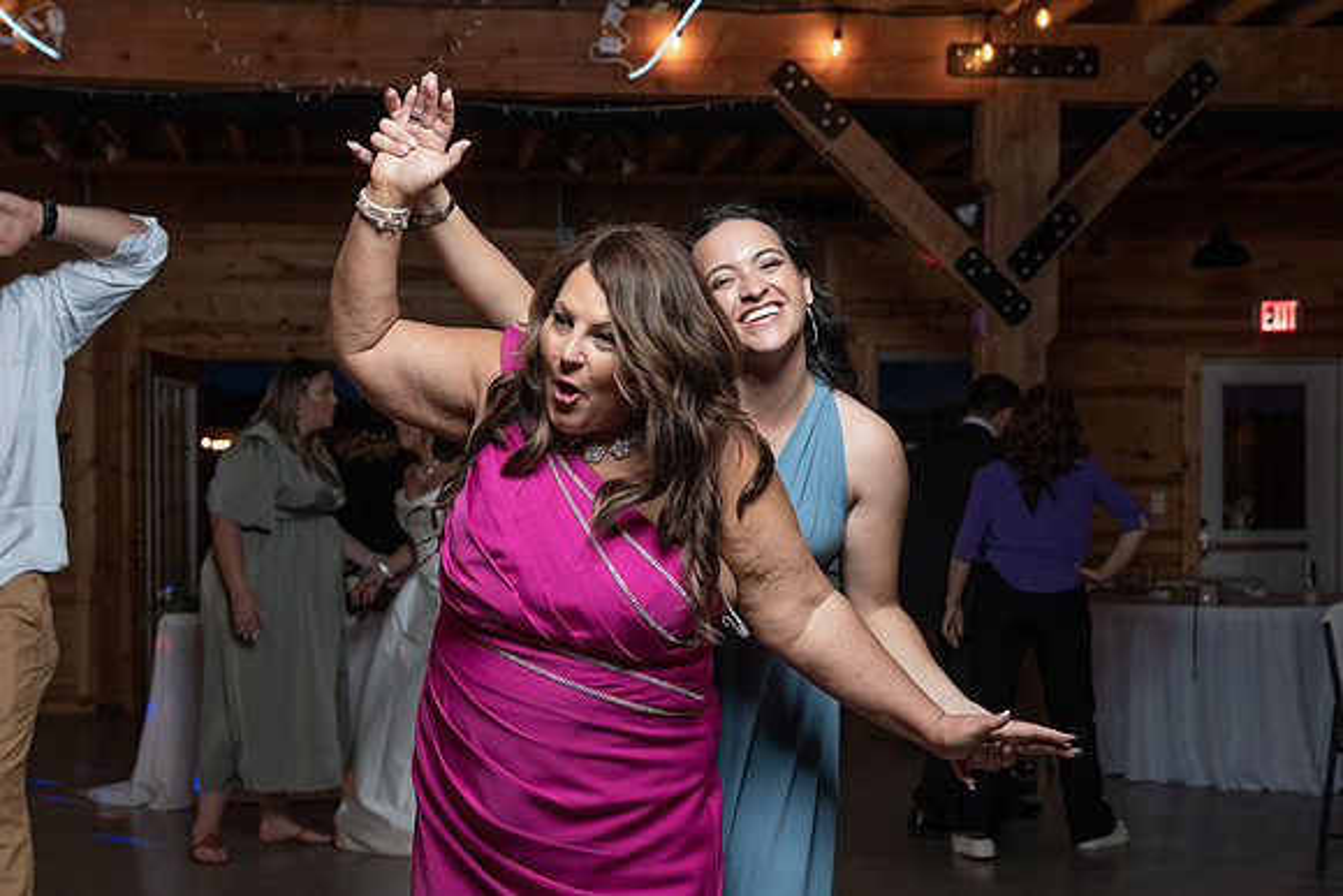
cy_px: 536
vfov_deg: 26.6
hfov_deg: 39.1
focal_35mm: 51
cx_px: 594
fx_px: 1888
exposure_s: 1/200
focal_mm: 40
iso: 2000
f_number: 4
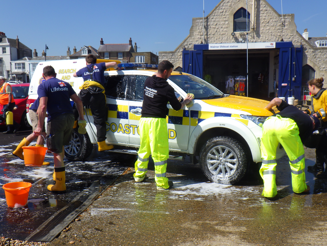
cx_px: 164
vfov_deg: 41.8
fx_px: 321
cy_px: 123
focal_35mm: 34
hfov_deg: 54.0
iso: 125
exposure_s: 1/1000
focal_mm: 6.1
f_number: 4.6
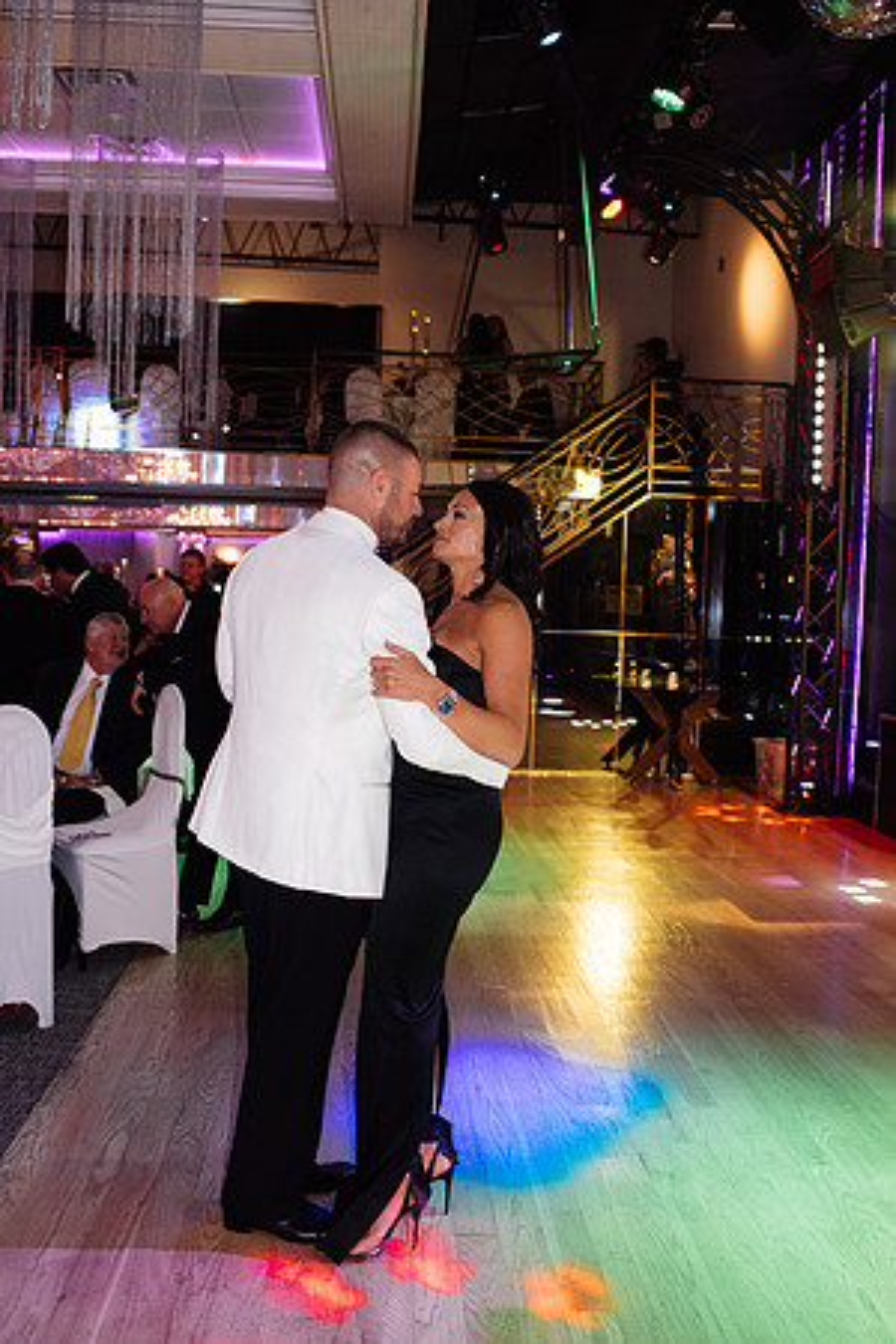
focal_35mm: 35
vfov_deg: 54.4
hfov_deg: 37.9
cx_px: 448
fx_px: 1307
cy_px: 672
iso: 2500
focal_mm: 35
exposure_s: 1/200
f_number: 3.2
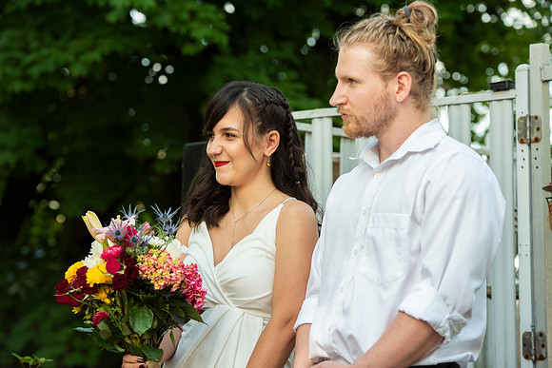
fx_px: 1718
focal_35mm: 112
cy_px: 184
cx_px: 276
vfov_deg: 12.2
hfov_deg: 18.3
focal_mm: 112
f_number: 4
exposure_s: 1/200
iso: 100
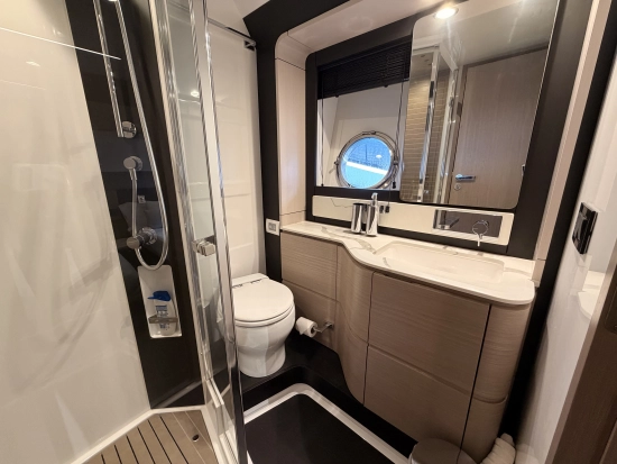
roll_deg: +0.9
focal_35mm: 14
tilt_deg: -16.0
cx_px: 308
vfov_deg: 85.7
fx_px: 250
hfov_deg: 102.0
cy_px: 232
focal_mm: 2.22
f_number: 2.2
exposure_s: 1/67
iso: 320
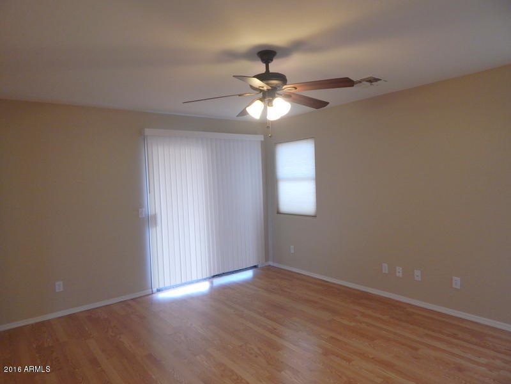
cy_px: 192
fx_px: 325
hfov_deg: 76.4
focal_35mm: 22
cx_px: 256
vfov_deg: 61.1
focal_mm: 4
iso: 160
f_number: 3
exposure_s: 1/30
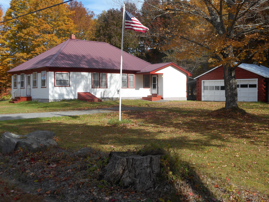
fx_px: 342
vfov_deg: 32.9
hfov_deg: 42.9
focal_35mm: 44
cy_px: 101
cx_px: 134
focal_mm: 7.9
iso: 80
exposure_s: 1/400
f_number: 4.7
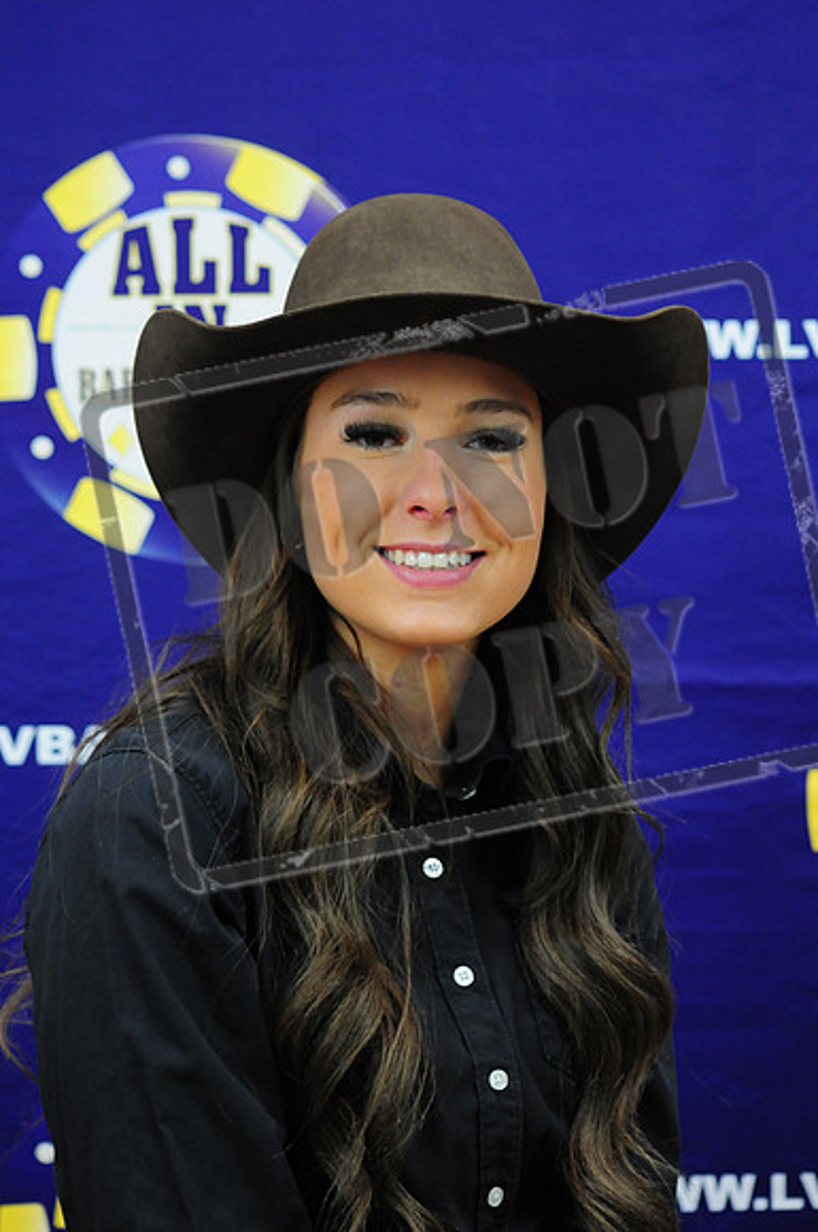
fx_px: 3589
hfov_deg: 13.0
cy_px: 616
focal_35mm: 105
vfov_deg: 19.5
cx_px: 409
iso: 1250
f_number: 4
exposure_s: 1/125
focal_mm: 70
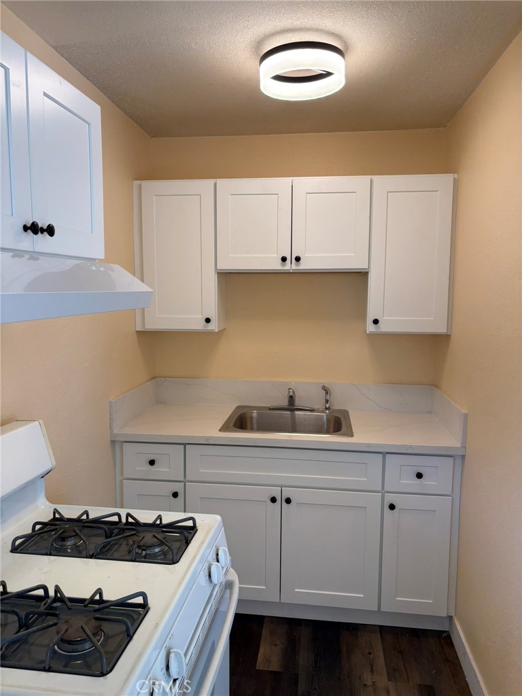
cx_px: 261
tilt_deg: -5.1
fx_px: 523
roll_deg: +0.0
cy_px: 348
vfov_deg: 67.3
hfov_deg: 53.1
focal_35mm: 26
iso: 80
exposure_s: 1/120
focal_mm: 5.96
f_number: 1.6
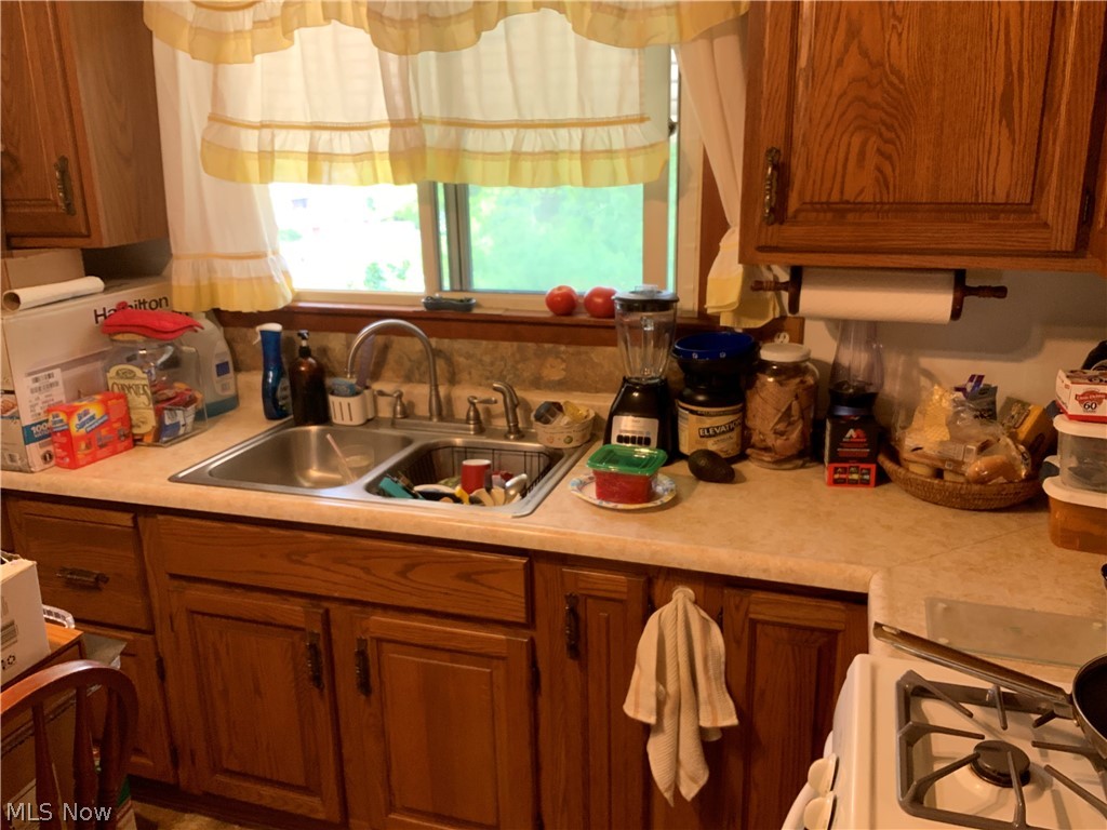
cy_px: 415
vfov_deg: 48.2
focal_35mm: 29
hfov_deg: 61.7
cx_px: 554
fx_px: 927
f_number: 1.8
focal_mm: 3
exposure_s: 1/60
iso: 200
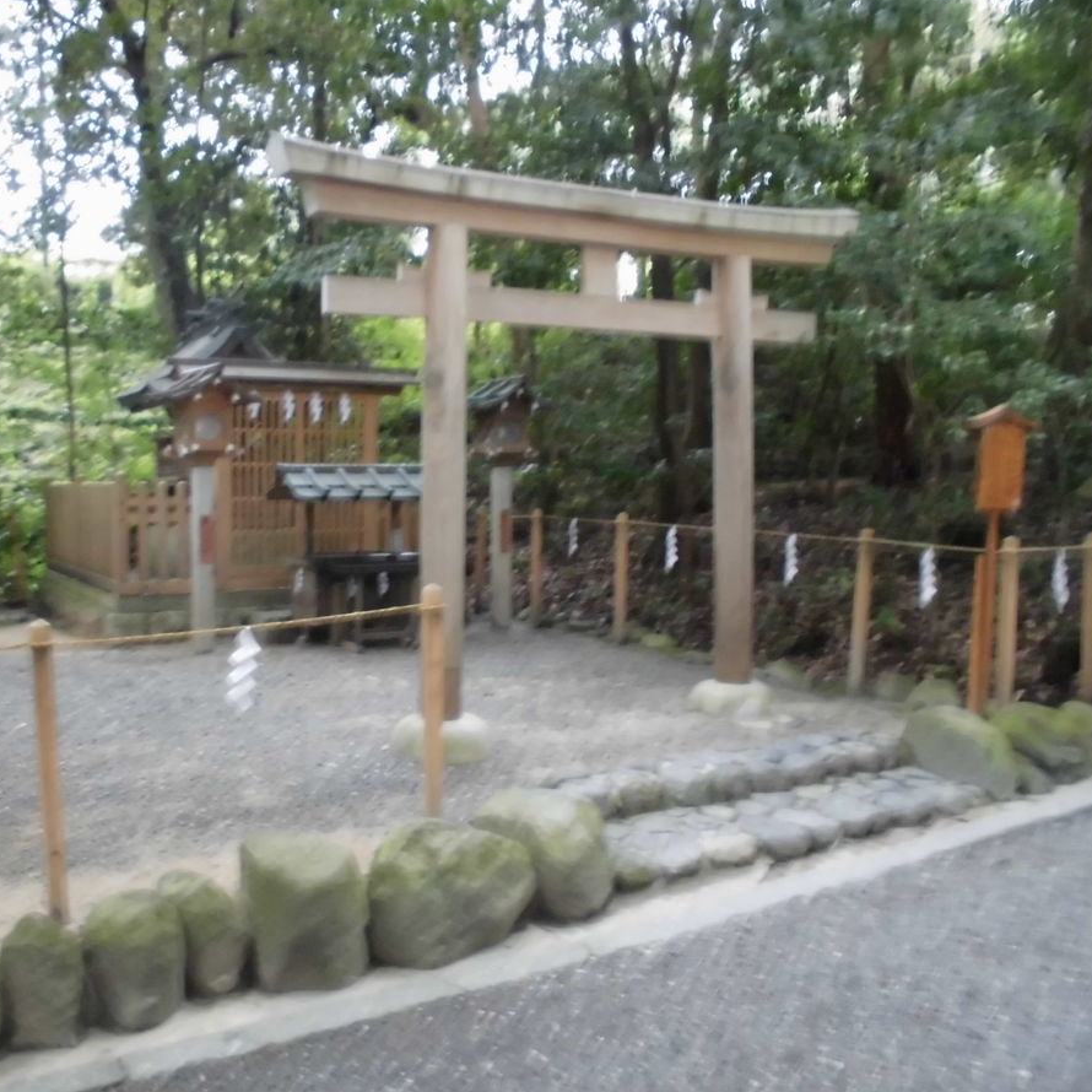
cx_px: 374
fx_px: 1106
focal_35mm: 31
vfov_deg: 52.5
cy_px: 546
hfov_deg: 51.7
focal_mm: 4.6
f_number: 3.5
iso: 400
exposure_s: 1/5
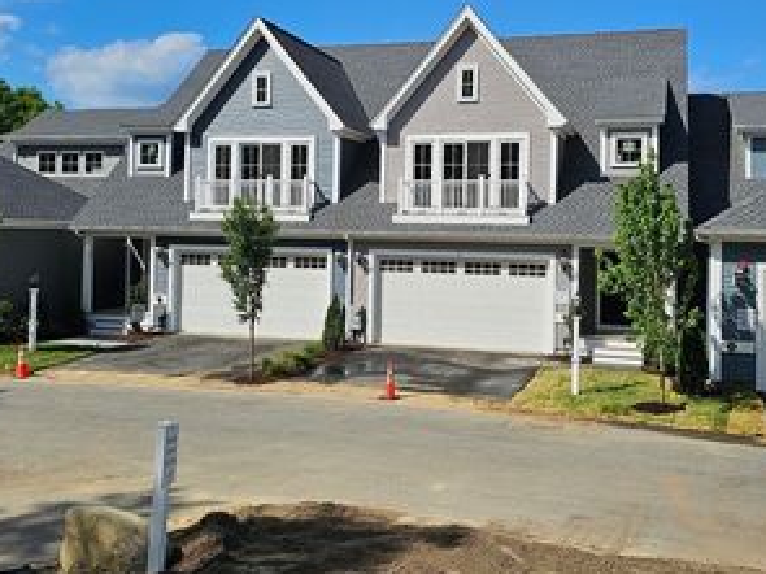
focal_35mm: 39
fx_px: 863
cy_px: 214
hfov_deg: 47.8
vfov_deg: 36.6
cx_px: 413
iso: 10
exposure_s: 1/1199
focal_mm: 6.3
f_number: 1.7
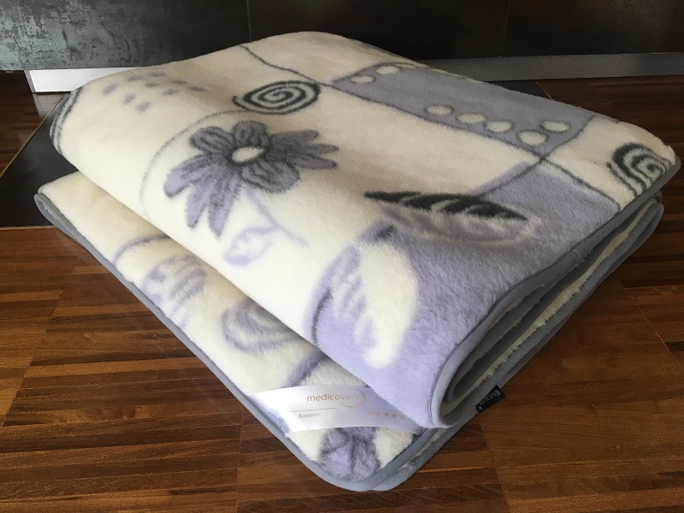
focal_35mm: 29
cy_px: 256
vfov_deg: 48.2
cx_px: 342
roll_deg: +0.3
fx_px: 573
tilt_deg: -36.6
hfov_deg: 61.7
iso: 40
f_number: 2.2
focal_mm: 4.15
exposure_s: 1/33
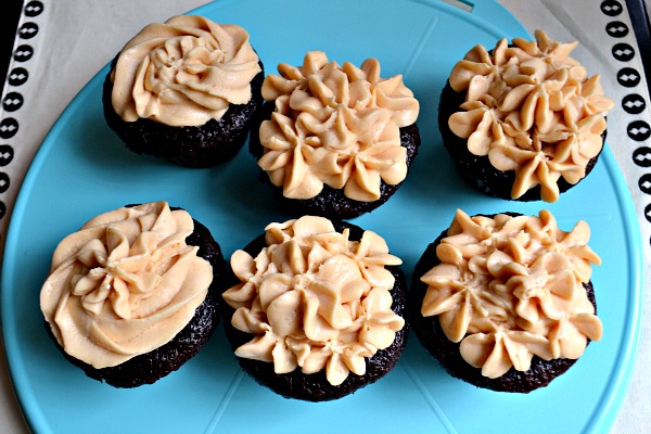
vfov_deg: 40.0
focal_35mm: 33
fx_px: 597
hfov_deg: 57.2
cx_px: 326
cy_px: 217
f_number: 3.8
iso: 400
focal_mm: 22
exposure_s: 1/25
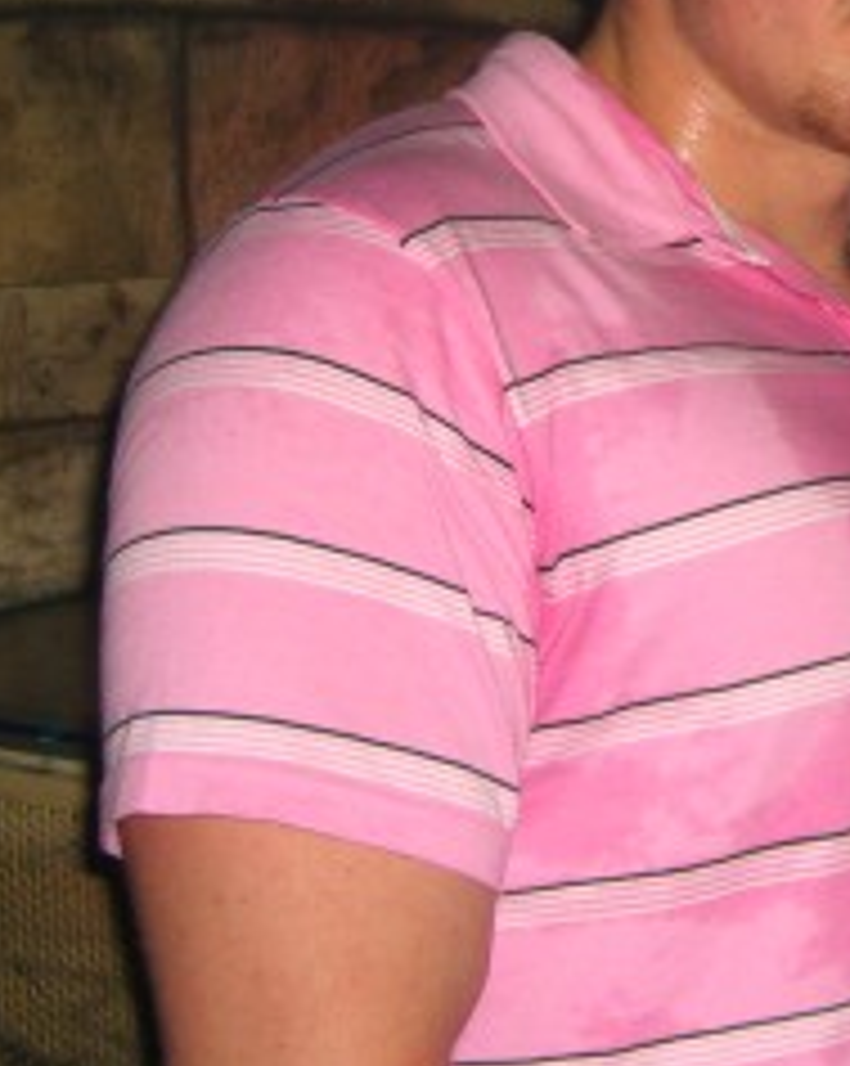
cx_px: 1088
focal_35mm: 94
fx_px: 2962
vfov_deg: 20.3
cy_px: 333
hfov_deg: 15.6
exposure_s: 1/60
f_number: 2.8
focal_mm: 7.9
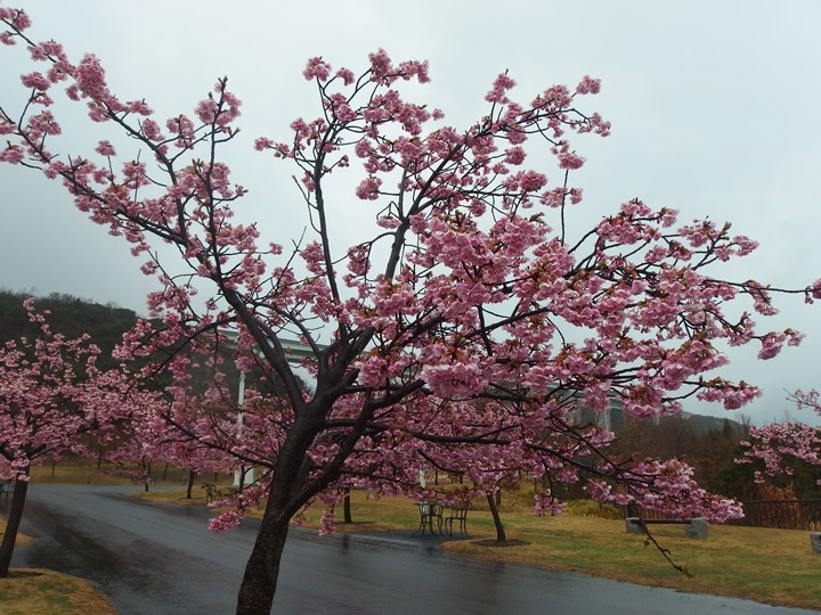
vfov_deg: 53.1
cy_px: 308
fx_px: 617
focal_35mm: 26
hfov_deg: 67.3
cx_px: 410
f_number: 4
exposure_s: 1/800
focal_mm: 4.7
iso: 100
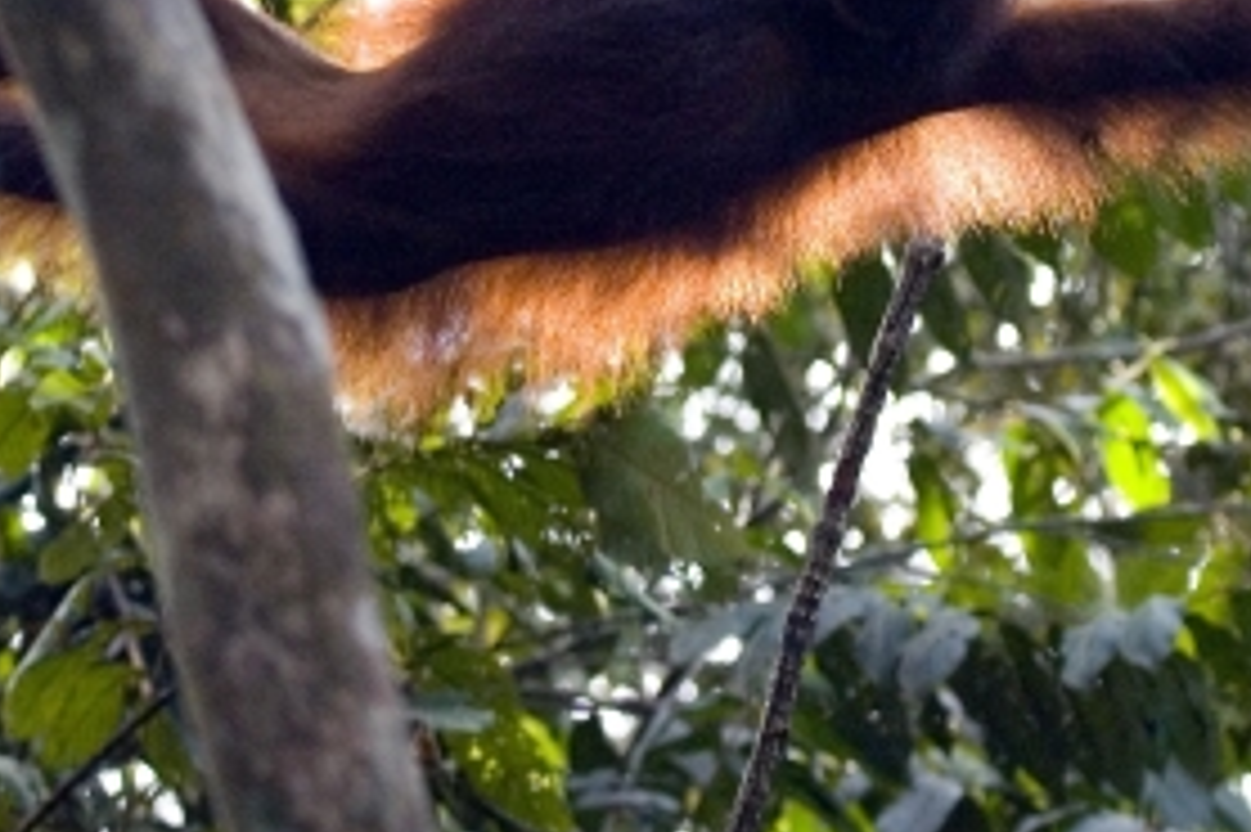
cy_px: -70
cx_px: 652
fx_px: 12537
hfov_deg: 5.7
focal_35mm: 361
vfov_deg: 3.8
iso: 400
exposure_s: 1/320
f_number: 4.5
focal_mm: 100
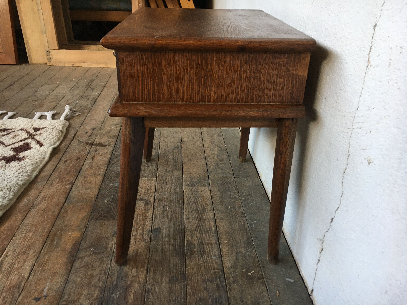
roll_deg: -2.5
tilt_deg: -26.9
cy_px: 152
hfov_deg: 61.7
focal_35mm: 29
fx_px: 341
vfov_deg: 48.2
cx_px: 204
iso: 64
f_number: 2.2
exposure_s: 1/33
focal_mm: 4.15
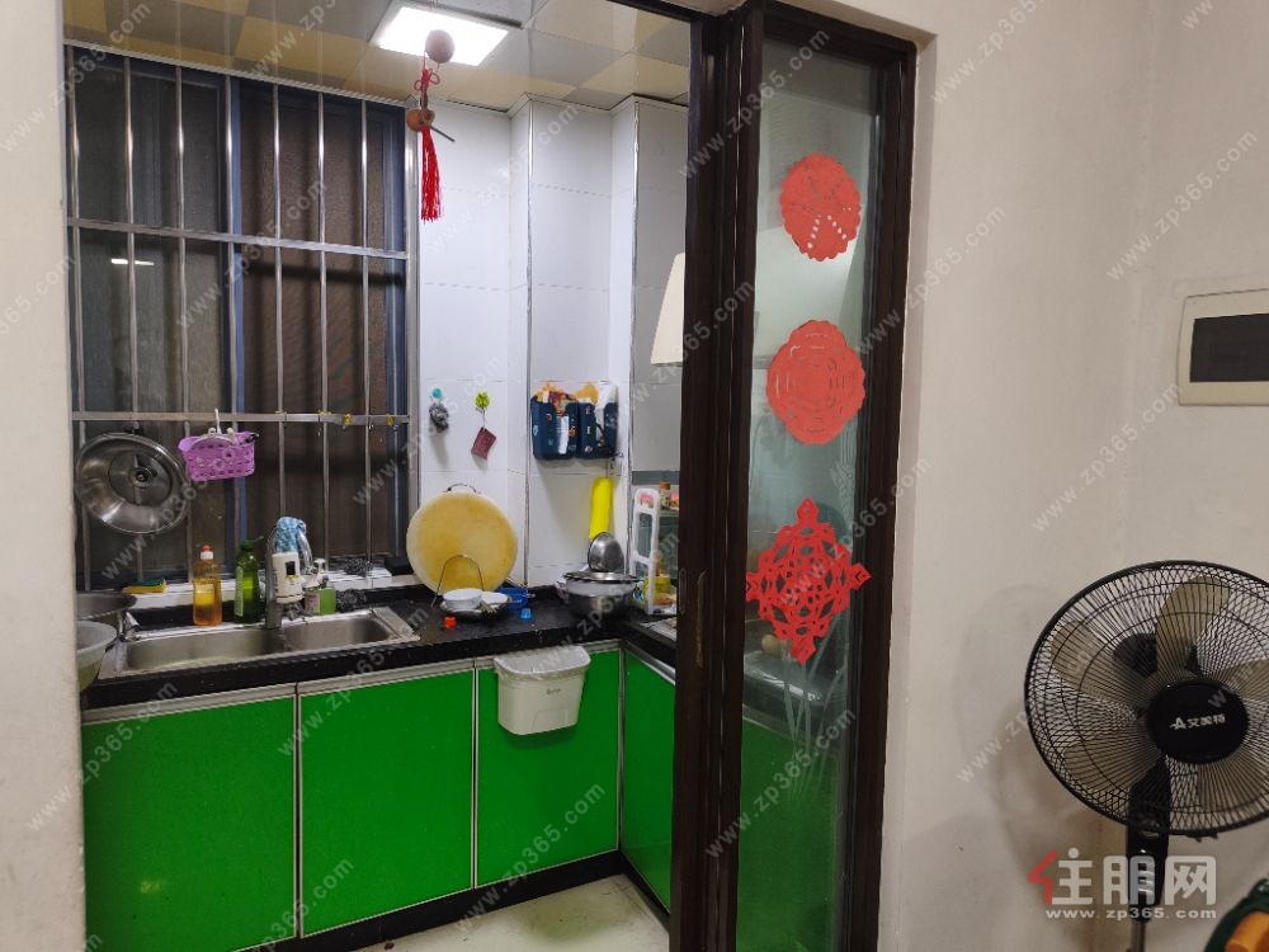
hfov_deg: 73.9
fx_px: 843
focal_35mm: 23
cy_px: 476
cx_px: 634
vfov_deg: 58.9
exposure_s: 1/50
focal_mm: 5.56
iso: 250
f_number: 1.88
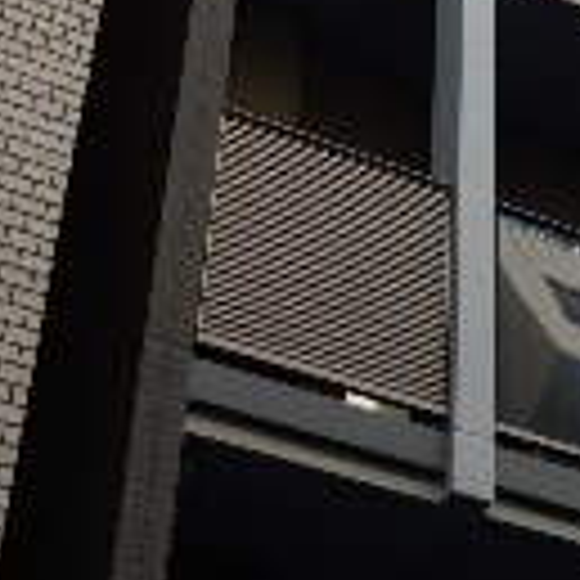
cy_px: -247
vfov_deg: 14.9
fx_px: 2085
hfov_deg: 15.3
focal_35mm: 110
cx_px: 683
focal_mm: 4.5
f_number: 3.7
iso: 125
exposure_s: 1/320
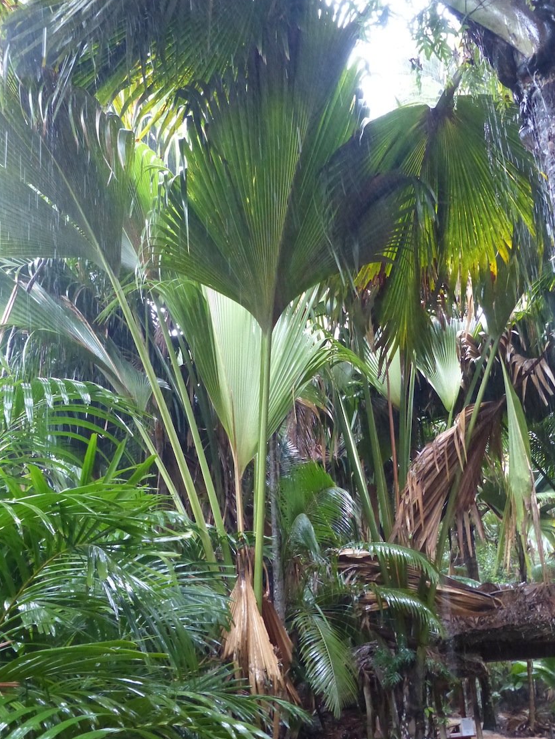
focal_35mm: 41
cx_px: 276
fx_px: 876
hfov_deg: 35.1
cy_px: 369
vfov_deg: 45.8
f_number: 2.8
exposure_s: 1/60
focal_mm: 7.1
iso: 800
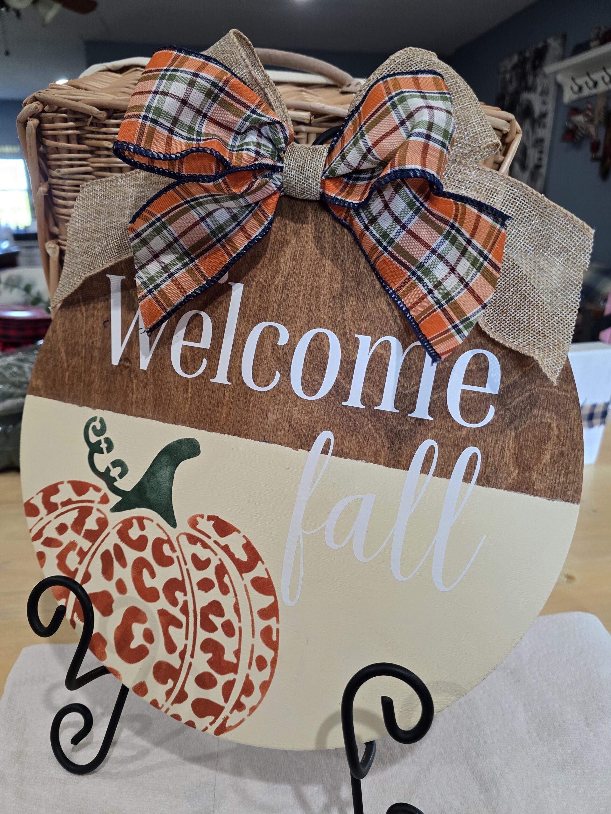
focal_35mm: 23
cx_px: 306
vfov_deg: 73.9
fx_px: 541
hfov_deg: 58.9
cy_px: 407
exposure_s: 1/120
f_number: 1.7
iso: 400
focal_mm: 6.3
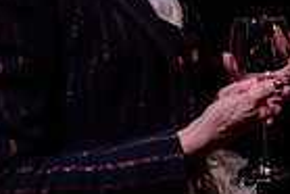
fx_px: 1185
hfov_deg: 12.5
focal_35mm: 147
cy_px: -95
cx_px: 552
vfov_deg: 9.1
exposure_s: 1/80
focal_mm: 29
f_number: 4
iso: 1600
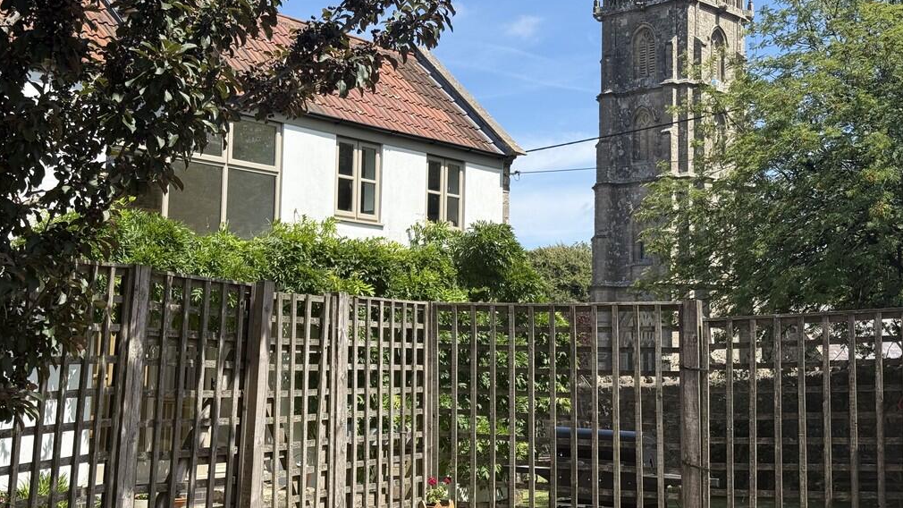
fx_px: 1269
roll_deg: -0.3
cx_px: 454
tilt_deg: +8.2
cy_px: 194
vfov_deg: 22.6
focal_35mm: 53
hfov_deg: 39.2
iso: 64
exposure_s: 1/3378
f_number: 1.78
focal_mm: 6.76
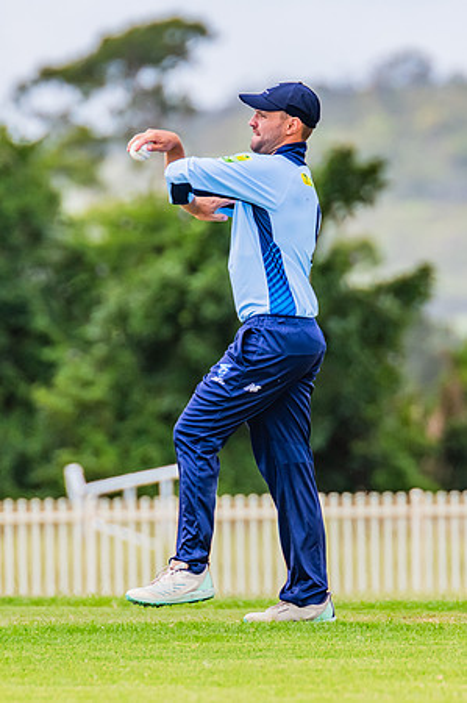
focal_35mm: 1091
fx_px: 21273
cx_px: 273
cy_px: 348
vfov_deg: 1.9
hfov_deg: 1.3
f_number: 8
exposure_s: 1/1250
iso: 800
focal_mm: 600
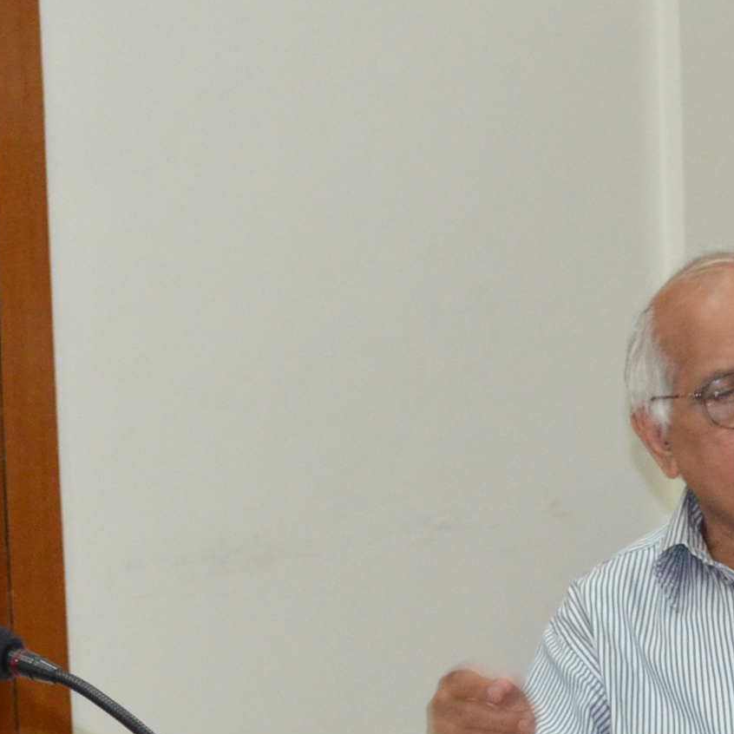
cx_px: 652
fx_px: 4534
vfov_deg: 9.2
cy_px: 573
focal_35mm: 189
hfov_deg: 9.2
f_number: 5
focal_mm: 34
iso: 1600
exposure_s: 1/60
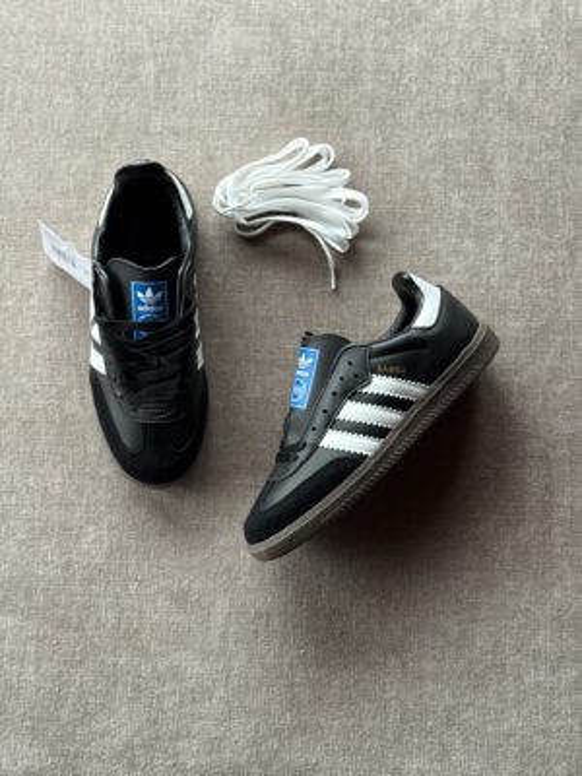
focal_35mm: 48
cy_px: 388
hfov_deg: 30.3
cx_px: 291
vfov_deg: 39.7
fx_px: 1076
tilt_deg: -82.1
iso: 100
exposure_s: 1/64
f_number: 1.78
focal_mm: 6.76
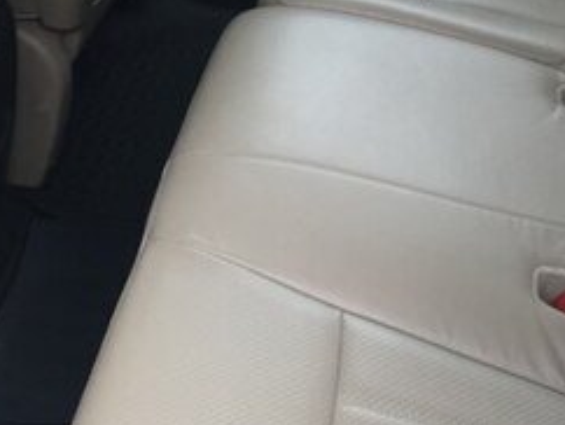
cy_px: -69
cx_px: 367
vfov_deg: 17.9
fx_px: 1291
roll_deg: +2.0
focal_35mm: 79
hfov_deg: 24.6
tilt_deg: -32.0
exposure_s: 1/105
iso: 32
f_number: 2.2
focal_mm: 4.15
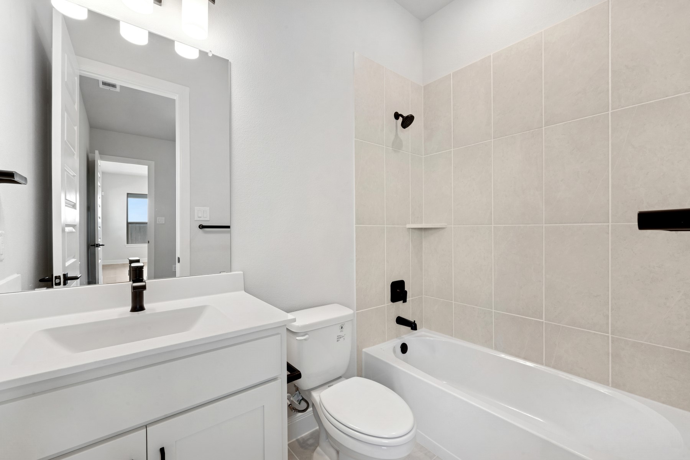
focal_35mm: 14
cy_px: 230
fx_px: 268
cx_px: 345
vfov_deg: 81.2
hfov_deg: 104.2
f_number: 14
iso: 100
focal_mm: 14
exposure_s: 1/1.67
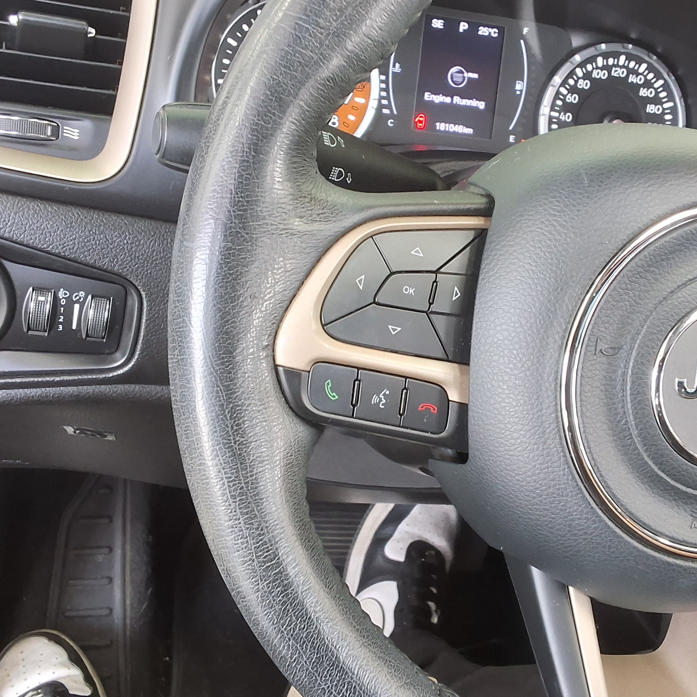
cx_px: 427
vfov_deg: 36.0
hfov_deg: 35.9
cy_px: 304
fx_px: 1071
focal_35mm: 47
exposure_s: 1/40
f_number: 1.9
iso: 80
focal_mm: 2.91
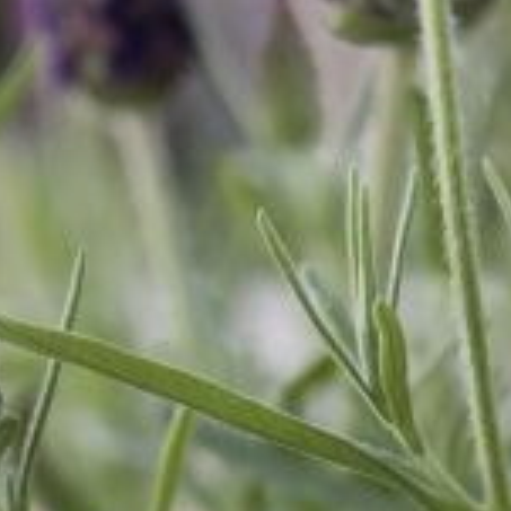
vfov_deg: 6.4
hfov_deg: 6.3
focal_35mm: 271
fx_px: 4526
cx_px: 954
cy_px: -41
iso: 560
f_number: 2.2
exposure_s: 1/400
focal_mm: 50
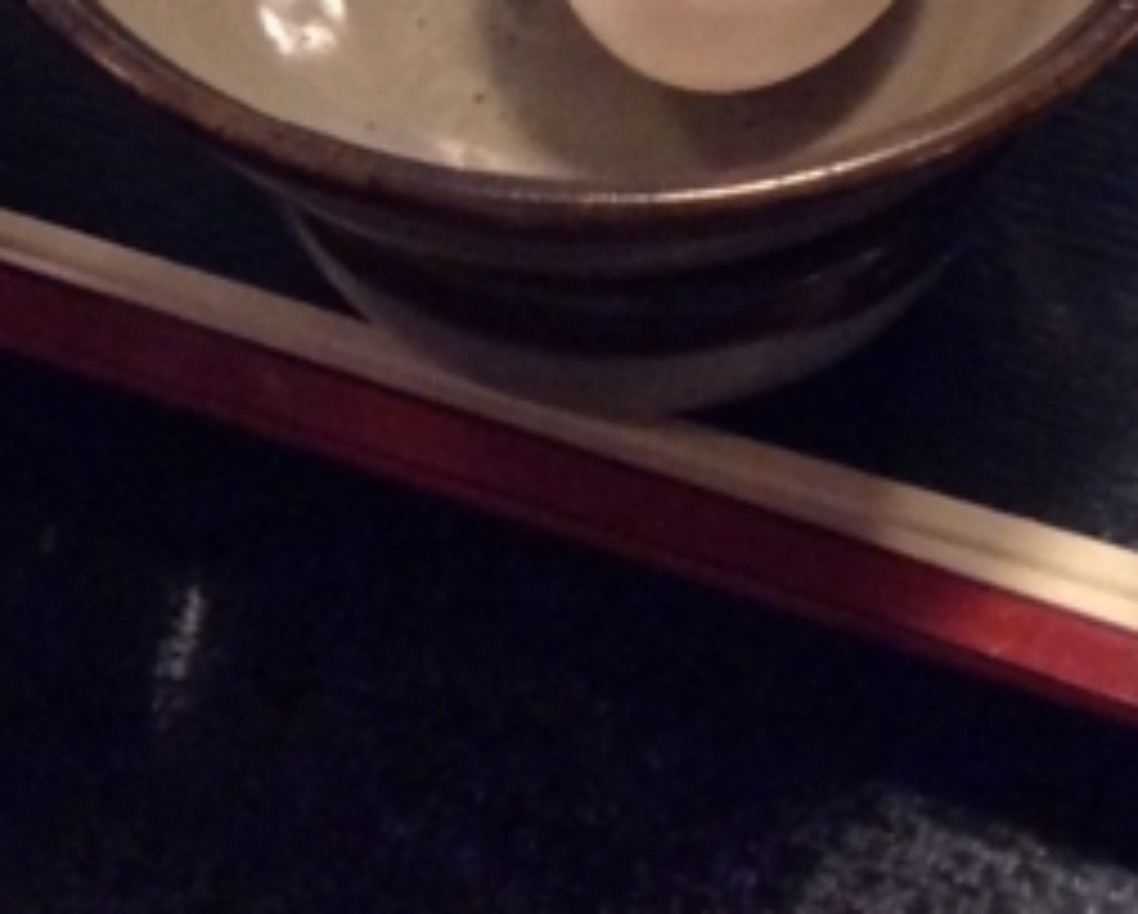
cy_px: -182
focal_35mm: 126
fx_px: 4249
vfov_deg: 12.0
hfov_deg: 15.2
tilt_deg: -45.9
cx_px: 670
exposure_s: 1/24
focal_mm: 3.3
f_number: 2.4
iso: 320
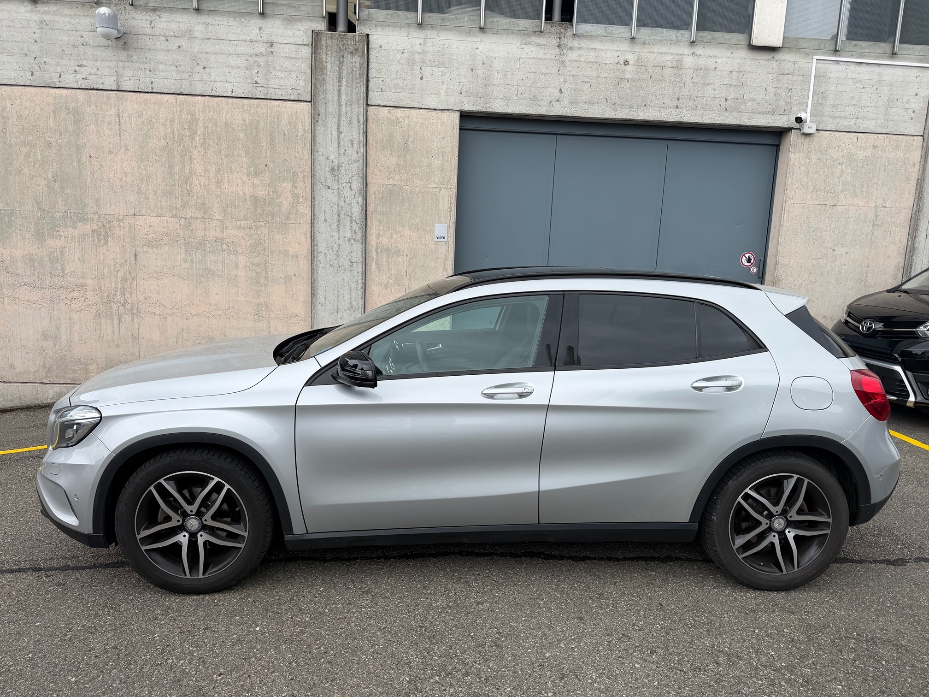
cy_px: 348
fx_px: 644
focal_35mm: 24
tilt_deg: -8.1
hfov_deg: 71.6
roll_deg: -1.8
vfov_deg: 56.8
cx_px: 464
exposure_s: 1/1949
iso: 80
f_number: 1.78
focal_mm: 6.76
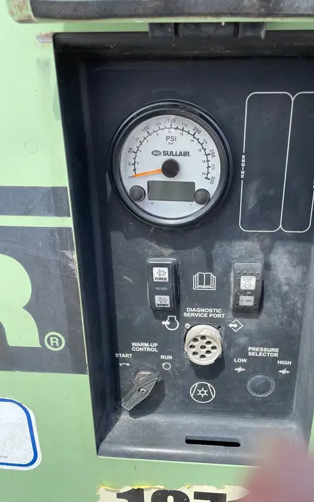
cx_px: 188
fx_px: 384
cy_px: 254
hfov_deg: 44.3
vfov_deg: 66.5
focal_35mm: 28
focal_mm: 4.2
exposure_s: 1/868
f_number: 1.6
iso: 32
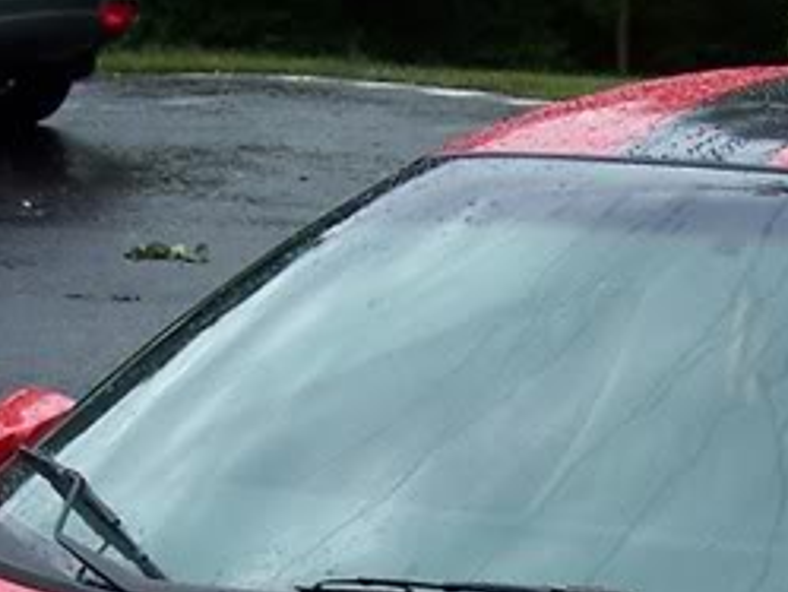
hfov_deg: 12.7
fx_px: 3553
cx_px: 392
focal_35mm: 156
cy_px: 753
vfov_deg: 9.4
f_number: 2.8
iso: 80
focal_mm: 6.3
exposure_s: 1/350
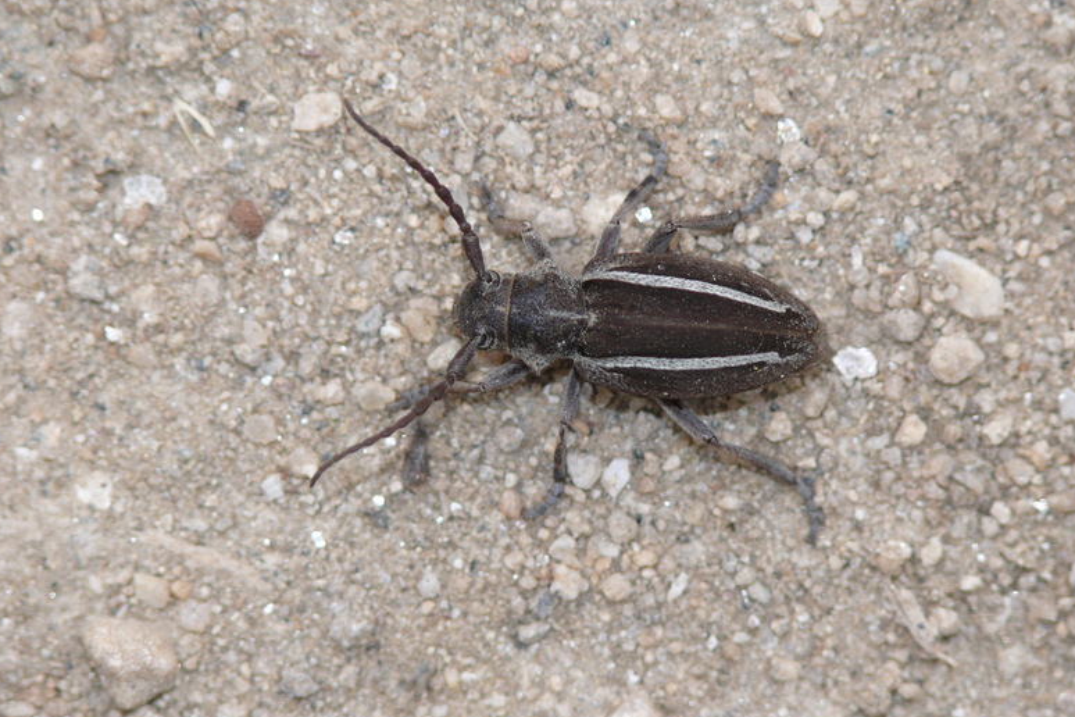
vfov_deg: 5.0
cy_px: 338
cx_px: 548
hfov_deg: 7.5
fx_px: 8151
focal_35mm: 273
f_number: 3.6
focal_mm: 50.3
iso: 100
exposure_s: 1/50
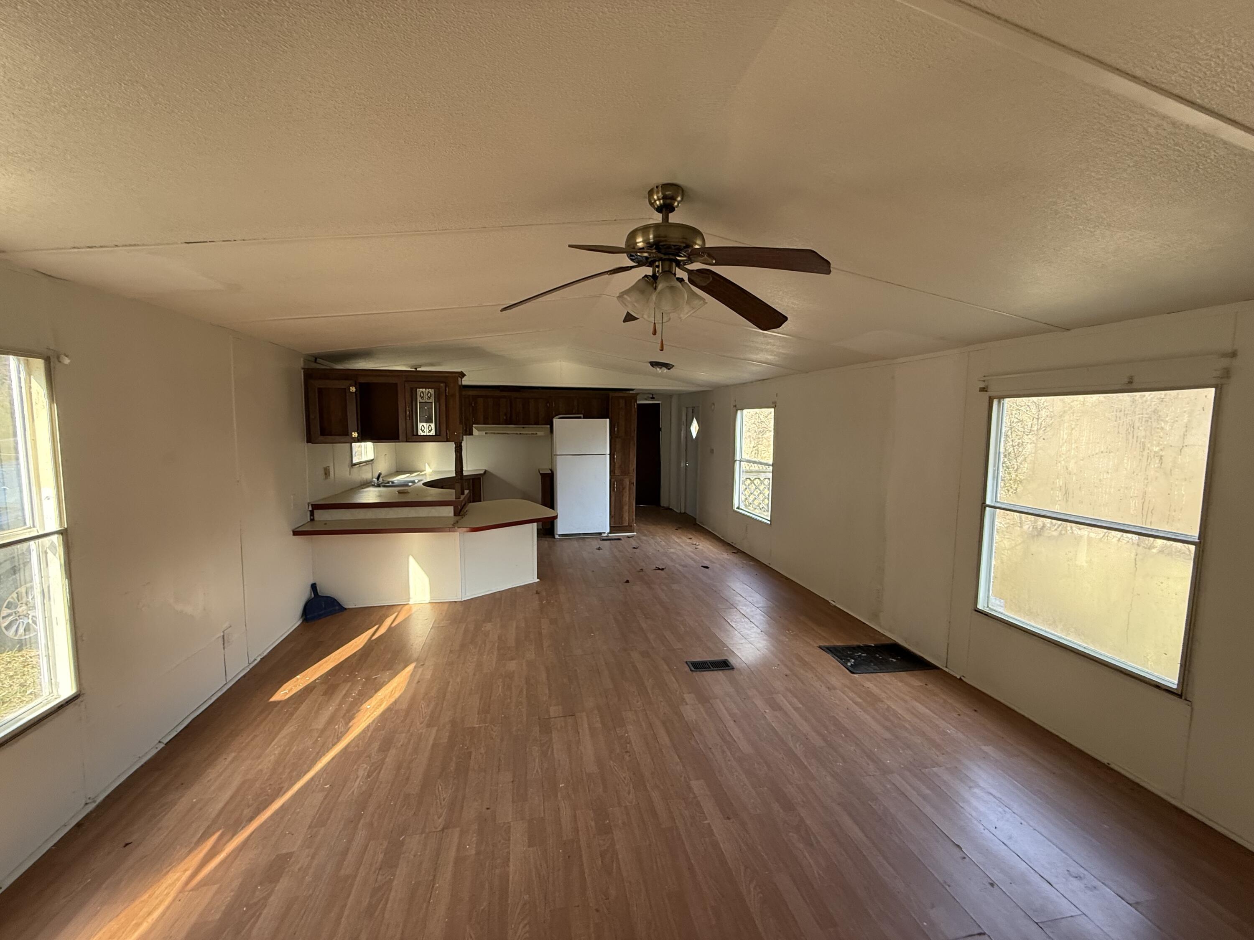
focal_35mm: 14
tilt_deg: -4.1
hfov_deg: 102.1
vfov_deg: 85.7
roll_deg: -2.1
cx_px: 627
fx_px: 507
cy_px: 470
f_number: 2.2
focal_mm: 2.22
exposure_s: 1/99
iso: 160
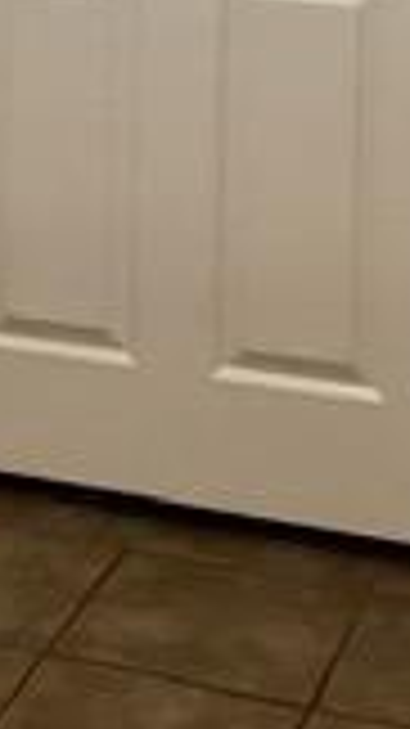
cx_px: -95
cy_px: -238
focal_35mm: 125
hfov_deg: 9.5
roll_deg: -0.6
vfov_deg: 16.2
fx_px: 2418
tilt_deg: -5.3
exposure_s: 1/30
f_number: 2.2
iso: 50
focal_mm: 4.15
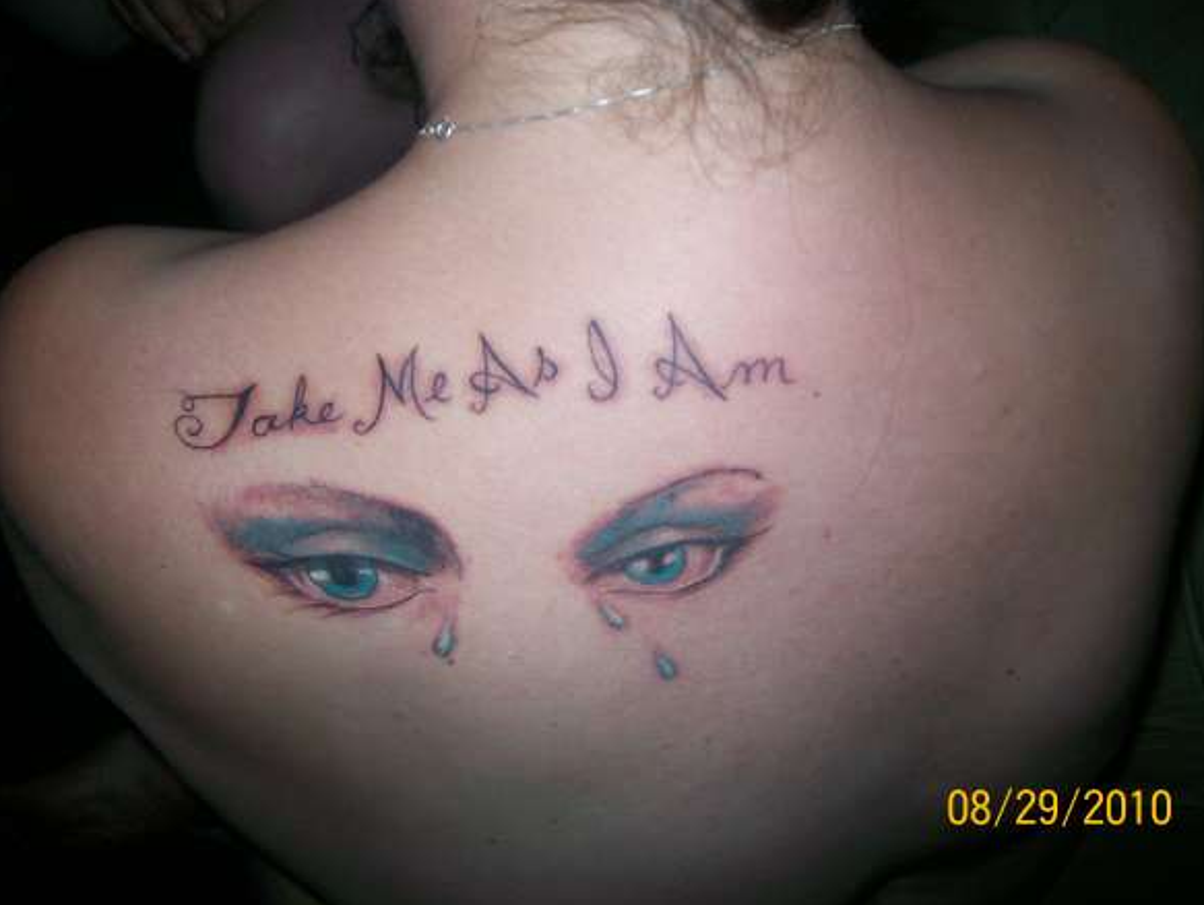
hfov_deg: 51.3
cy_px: 455
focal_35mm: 36
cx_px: 615
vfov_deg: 39.7
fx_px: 1253
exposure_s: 1/64
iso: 80
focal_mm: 5.8
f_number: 2.8
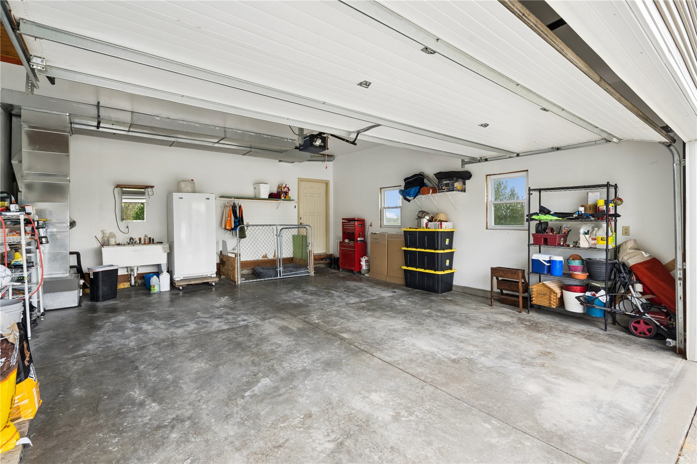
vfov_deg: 73.7
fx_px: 310
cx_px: 348
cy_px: 232
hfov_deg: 96.7
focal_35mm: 16
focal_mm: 16
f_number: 9
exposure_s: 1/50
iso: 400
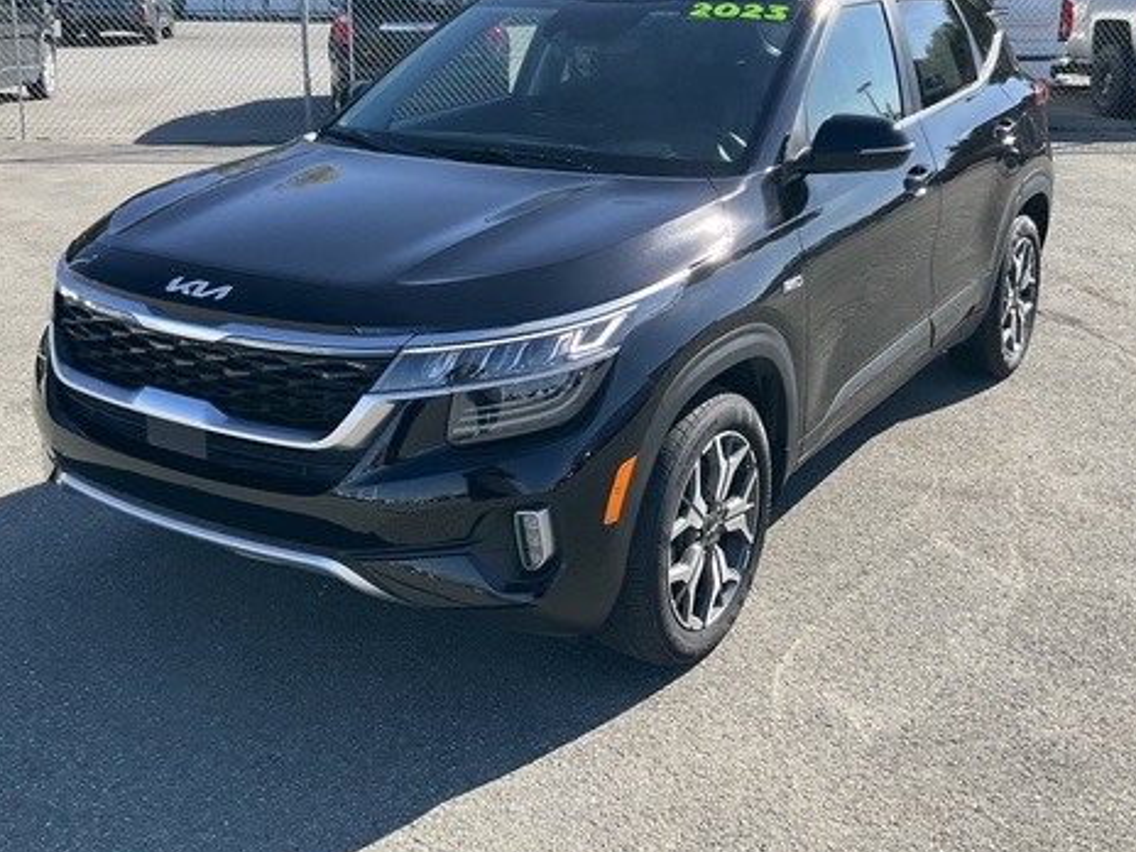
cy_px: 301
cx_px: 580
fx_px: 1313
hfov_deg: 46.8
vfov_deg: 35.7
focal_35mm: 40
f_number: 1.8
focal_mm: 3
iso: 25
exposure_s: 1/781
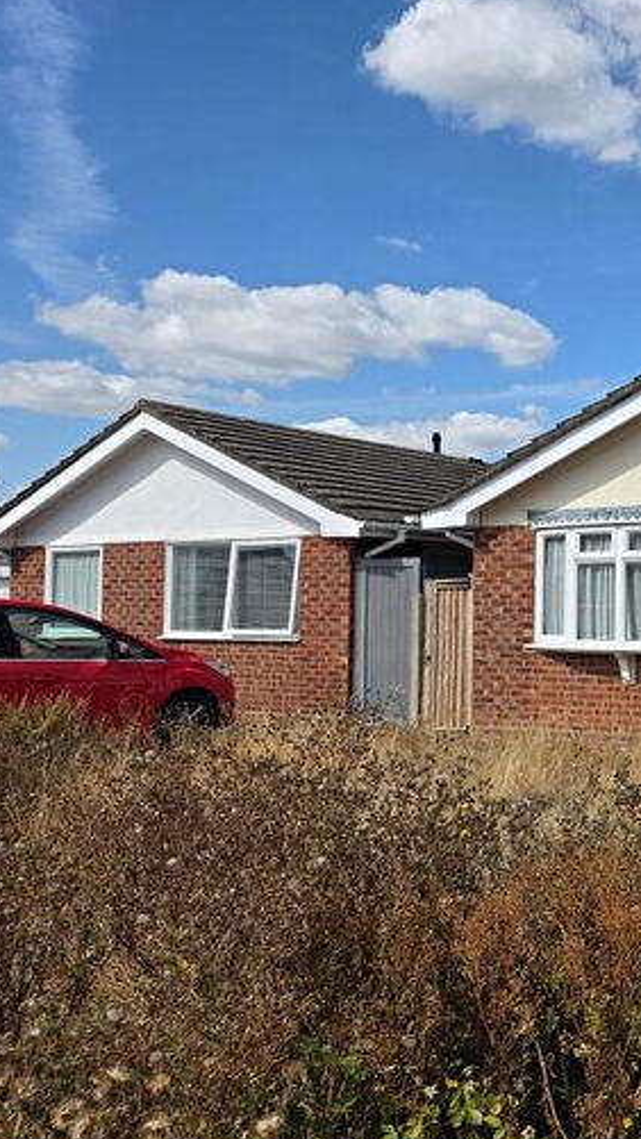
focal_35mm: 35
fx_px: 1057
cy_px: 570
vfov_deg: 56.6
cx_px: 782
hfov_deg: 28.9
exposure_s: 1/6809
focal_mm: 6.3
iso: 80
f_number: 1.7
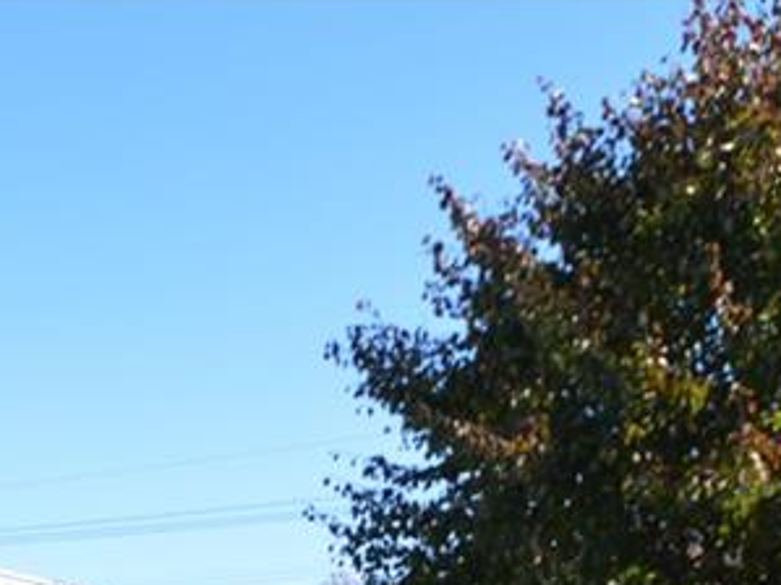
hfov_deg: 25.0
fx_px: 1556
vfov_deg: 18.8
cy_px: 880
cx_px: -191
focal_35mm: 69
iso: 100
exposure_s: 1/250
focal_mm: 14
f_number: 8
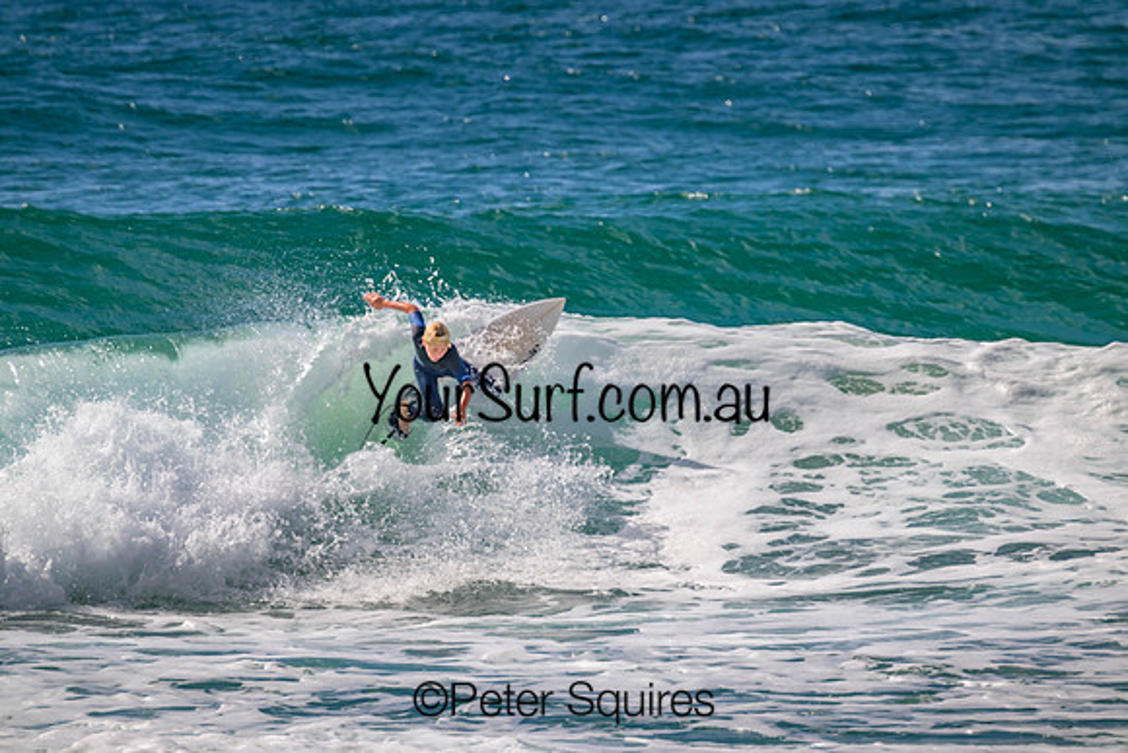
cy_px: 376
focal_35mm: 800
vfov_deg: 1.7
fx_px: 25071
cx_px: 564
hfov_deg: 2.6
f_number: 11
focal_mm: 800
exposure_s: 1/2000
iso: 640
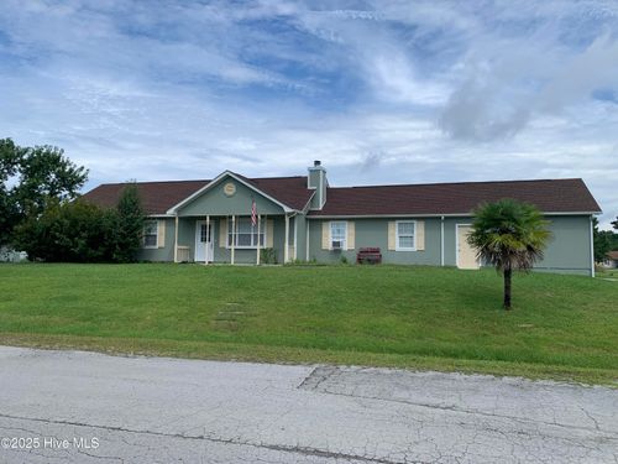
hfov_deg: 67.3
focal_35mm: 26
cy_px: 232
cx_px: 309
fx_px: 464
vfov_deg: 53.1
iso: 25
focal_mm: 4.25
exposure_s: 1/2364
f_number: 1.8
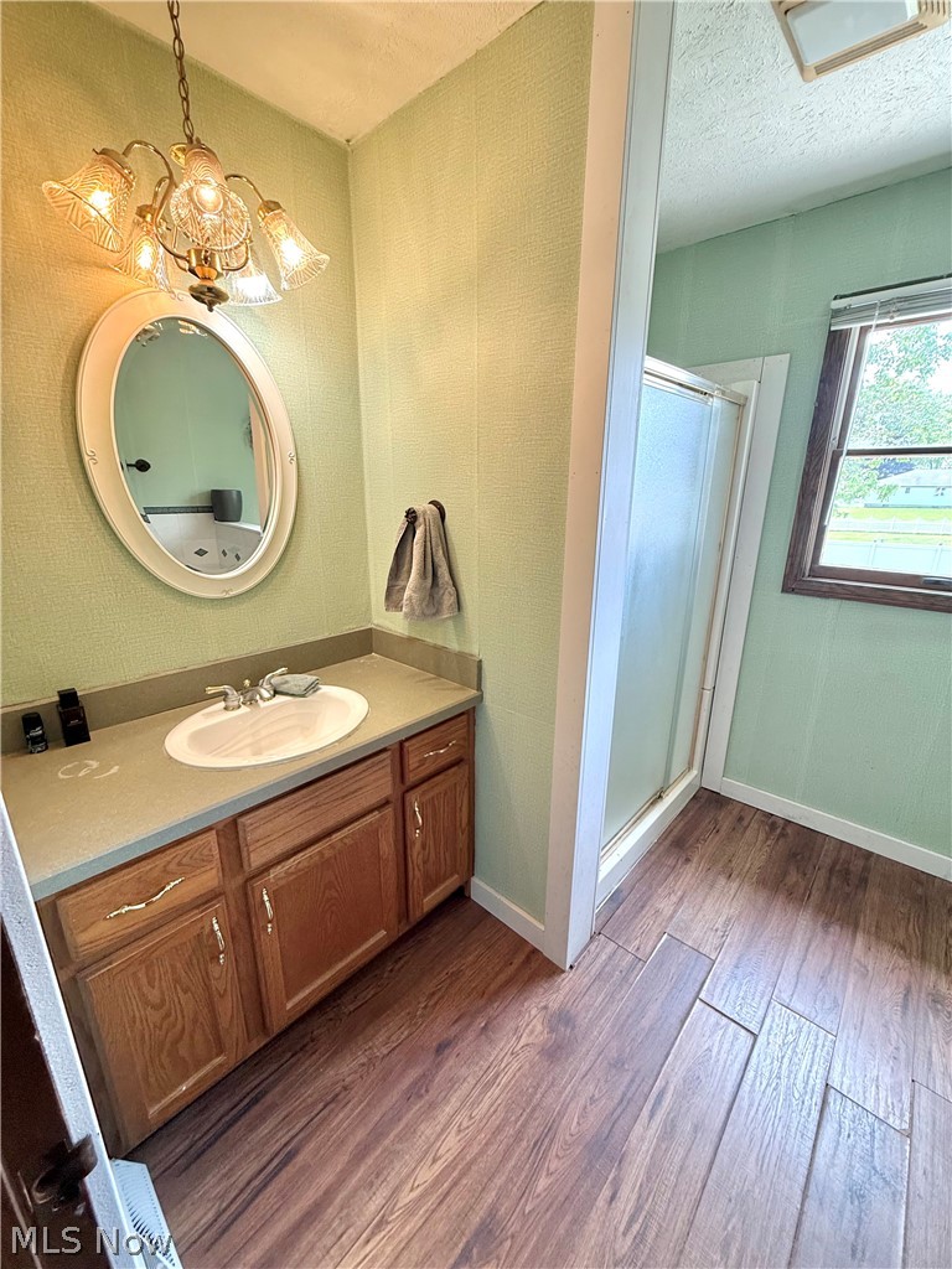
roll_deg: -0.6
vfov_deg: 102.1
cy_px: 634
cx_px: 476
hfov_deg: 85.7
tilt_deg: -15.5
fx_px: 513
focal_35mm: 14
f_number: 2.2
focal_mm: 2.22
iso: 160
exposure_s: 1/120
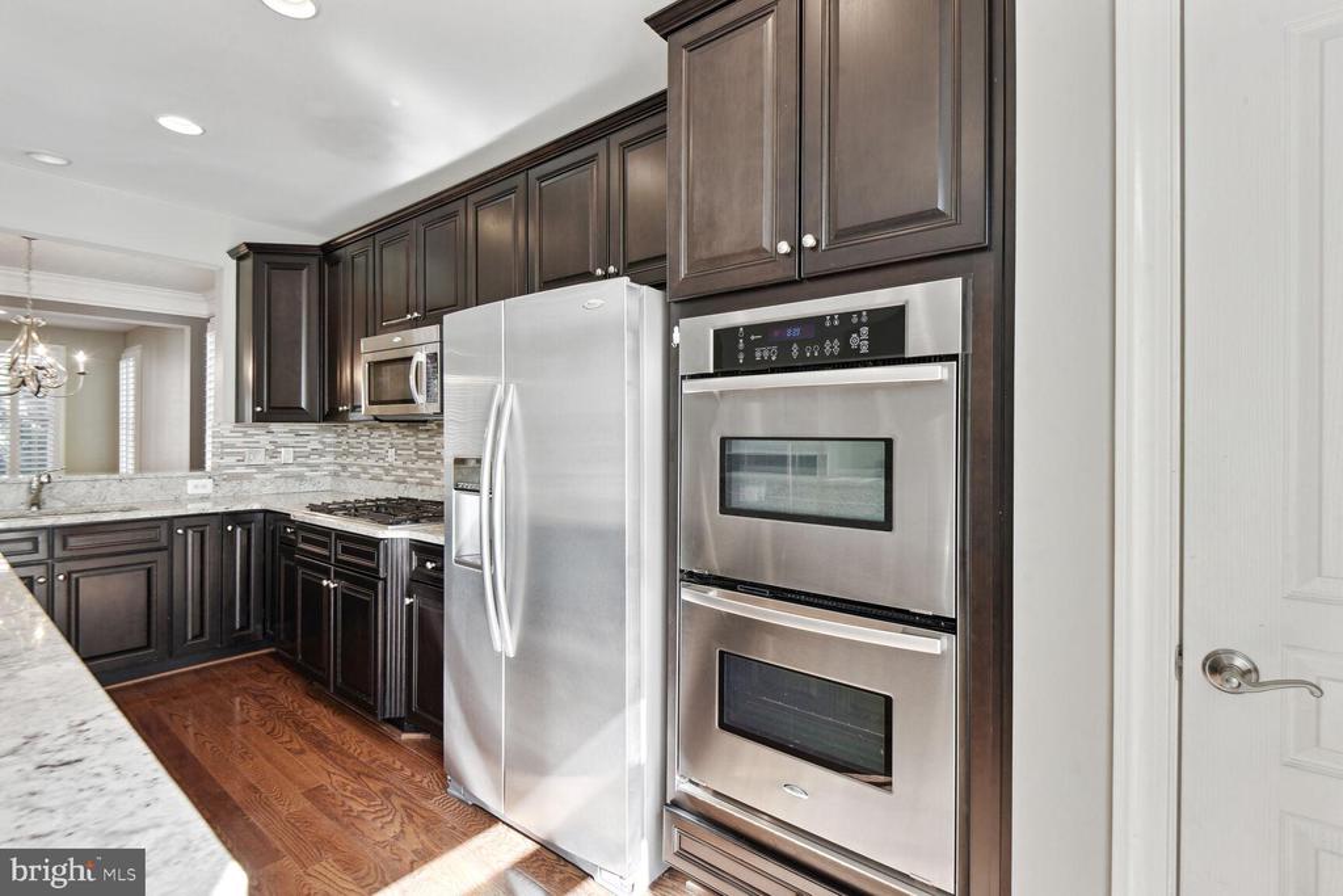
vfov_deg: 73.8
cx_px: 672
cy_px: 448
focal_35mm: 16
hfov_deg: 96.7
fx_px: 597
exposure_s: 1/10
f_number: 8
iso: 200
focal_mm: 16
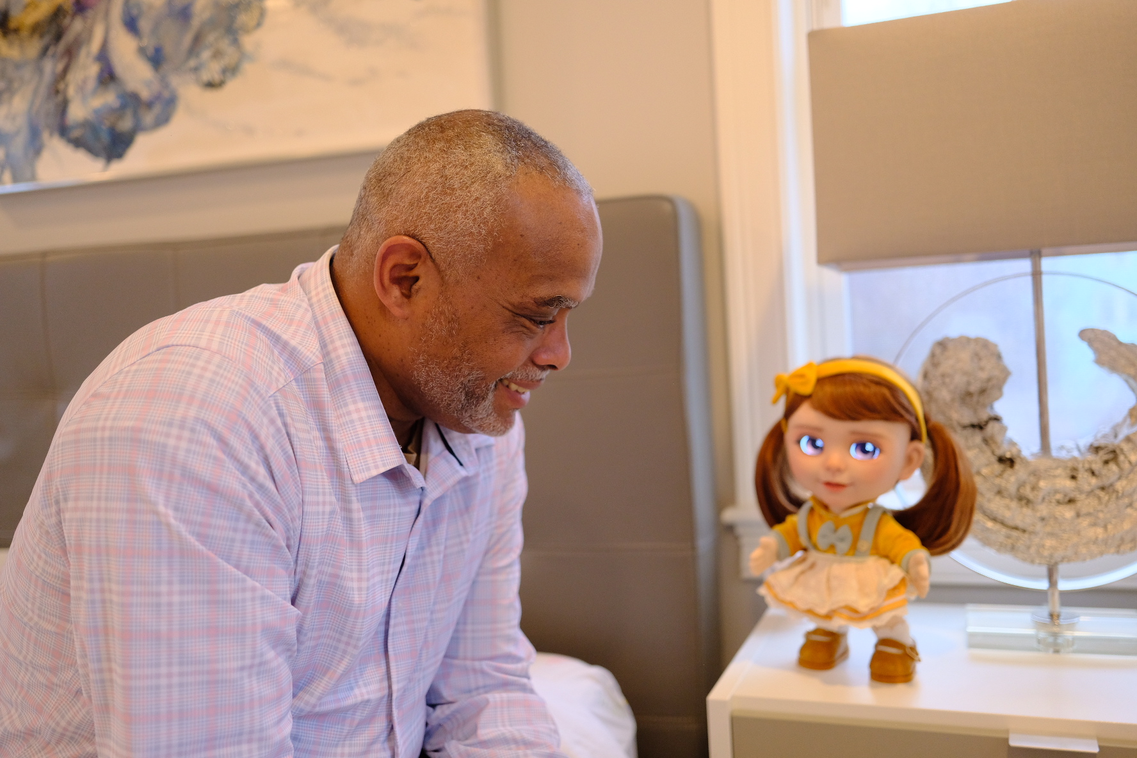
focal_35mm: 35
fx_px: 1105
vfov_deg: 37.9
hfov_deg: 54.4
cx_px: 568
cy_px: 379
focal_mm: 23
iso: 1000
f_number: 1.4
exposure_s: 1/250
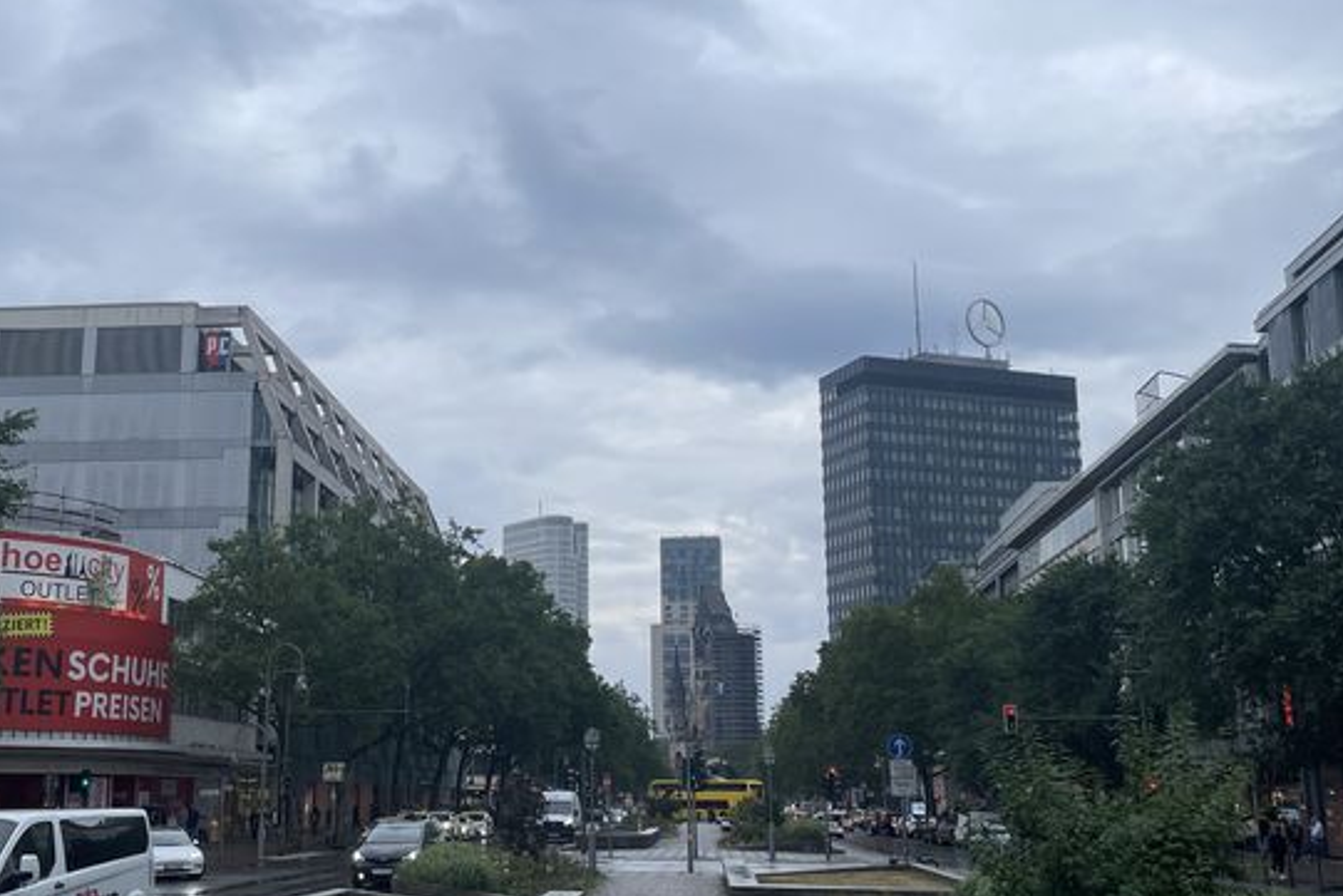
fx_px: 1493
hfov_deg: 48.2
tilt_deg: +12.1
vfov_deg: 33.4
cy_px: 477
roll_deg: -0.5
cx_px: 536
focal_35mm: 40
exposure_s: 1/1135
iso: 32
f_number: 1.6
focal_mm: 4.2
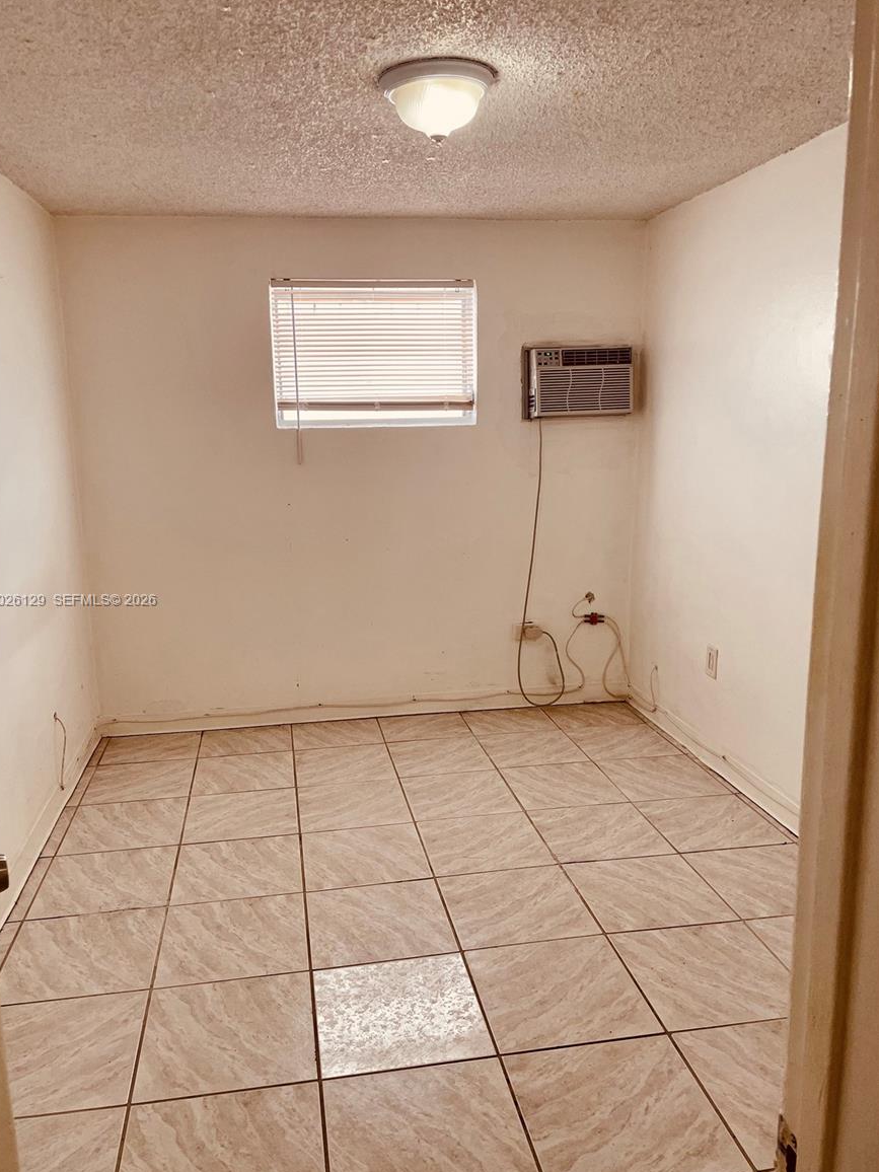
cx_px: 425
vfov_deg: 65.3
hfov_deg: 51.3
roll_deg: +0.8
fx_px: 914
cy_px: 601
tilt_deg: -11.2
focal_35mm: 27
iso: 100
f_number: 1.6
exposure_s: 1/120
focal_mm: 4.2
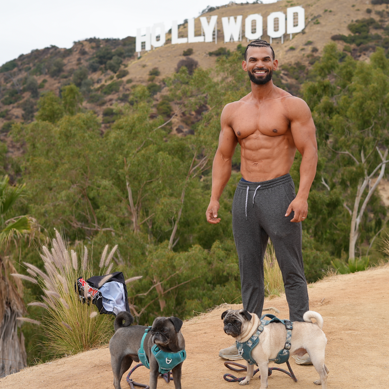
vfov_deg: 26.9
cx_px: 259
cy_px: 194
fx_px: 814
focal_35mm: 64
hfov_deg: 26.7
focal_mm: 50
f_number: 4
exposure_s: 1/200
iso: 80
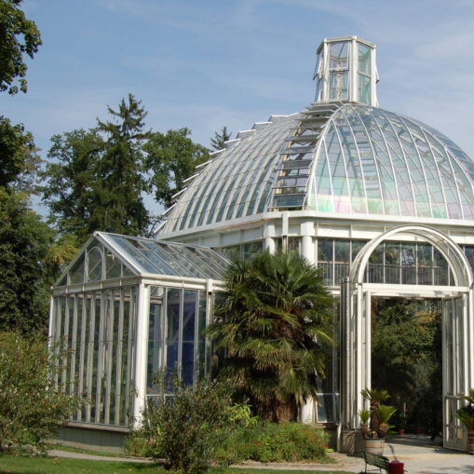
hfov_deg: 33.4
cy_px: 237
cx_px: 351
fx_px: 775
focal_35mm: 50
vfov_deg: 34.0
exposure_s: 1/400
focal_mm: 26
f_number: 10
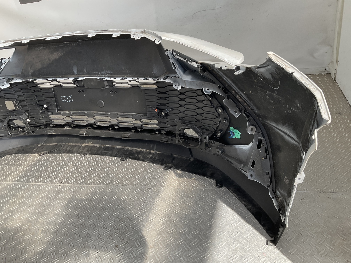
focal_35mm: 29
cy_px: 132
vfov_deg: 48.2
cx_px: 176
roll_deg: +10.6
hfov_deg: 61.7
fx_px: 294
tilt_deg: -28.0
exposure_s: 1/206
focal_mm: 3
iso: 16
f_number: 1.8
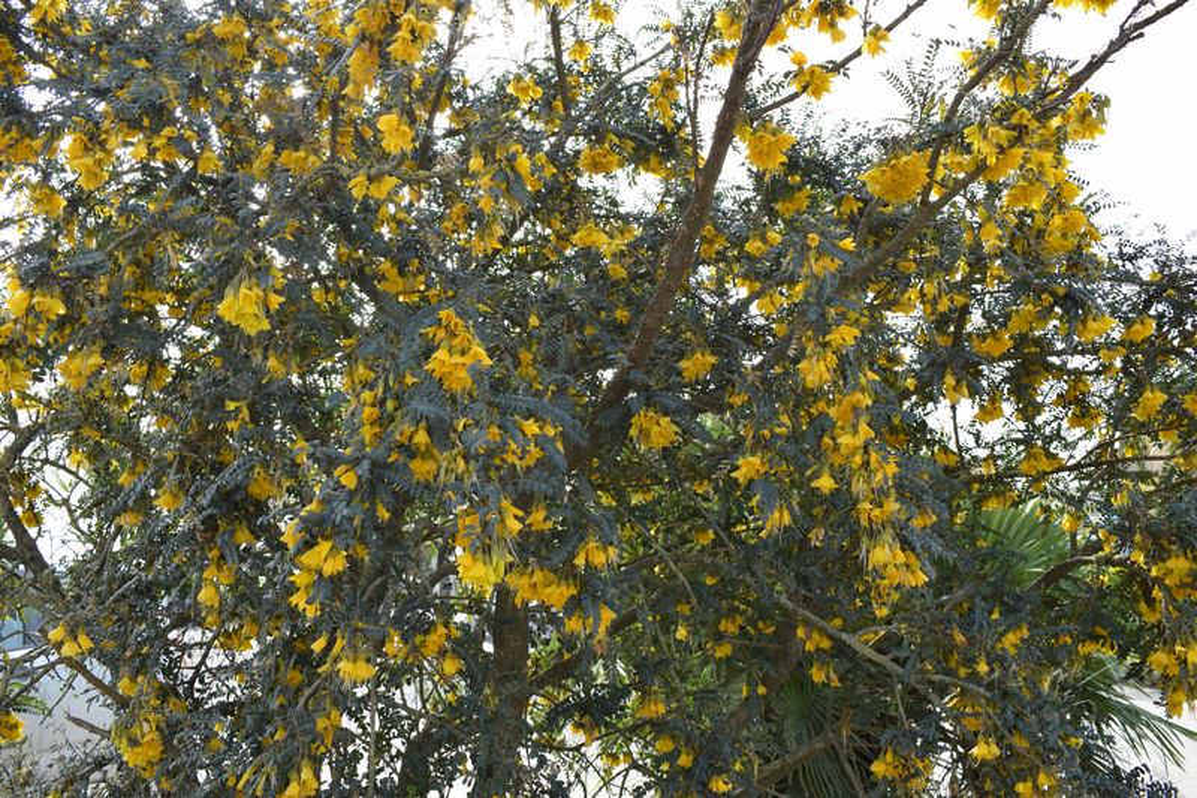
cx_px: 598
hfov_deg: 57.2
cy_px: 399
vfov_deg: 40.0
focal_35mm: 33
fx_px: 1097
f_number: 8
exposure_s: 1/250
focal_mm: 22
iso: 280
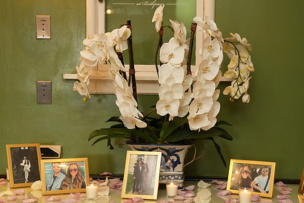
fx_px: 617
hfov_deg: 27.7
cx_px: 167
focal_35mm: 73
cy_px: 103
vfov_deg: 18.7
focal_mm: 59
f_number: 4
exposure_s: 1/400
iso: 6400
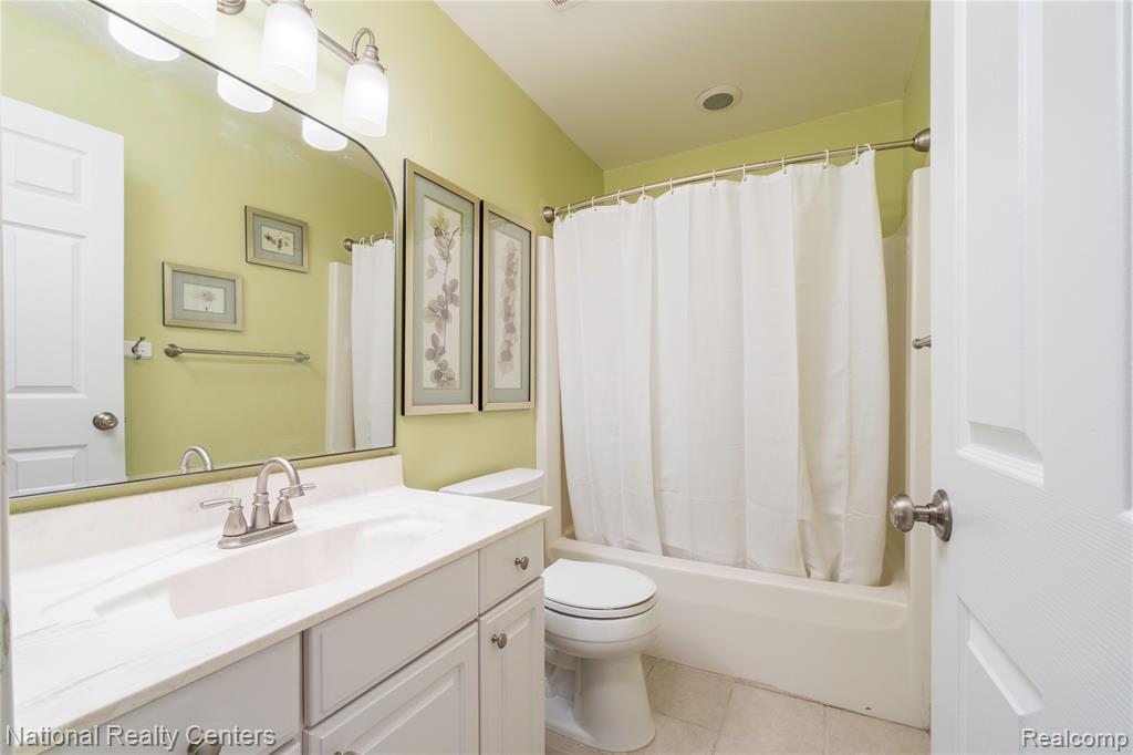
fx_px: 472
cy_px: 378
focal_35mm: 15
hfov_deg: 100.4
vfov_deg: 77.3
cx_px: 566
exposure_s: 1/250
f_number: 7.1
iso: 800
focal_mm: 10
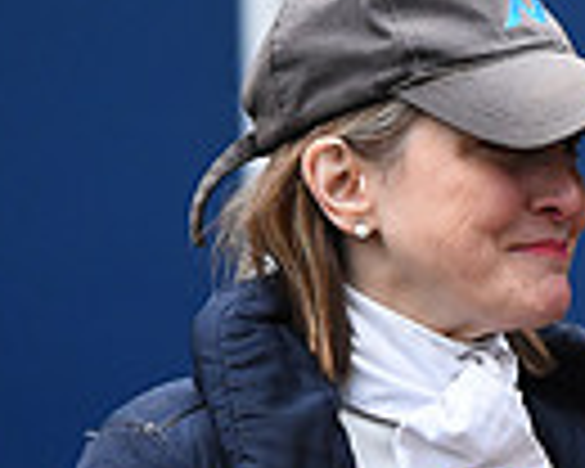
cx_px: 1166
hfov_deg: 2.9
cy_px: 396
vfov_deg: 2.3
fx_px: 11583
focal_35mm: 669
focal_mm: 160
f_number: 3.5
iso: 3200
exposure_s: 1/1250
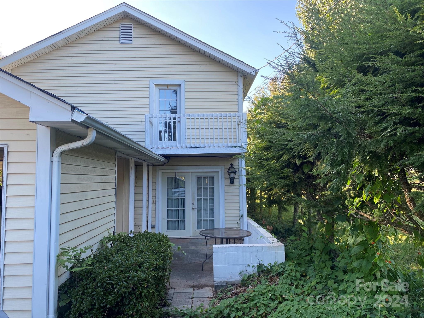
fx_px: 318
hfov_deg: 67.3
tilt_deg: +3.3
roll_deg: +0.4
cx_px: 212
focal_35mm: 26
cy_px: 159
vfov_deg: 53.1
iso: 32
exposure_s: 1/162
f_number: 1.8
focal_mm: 4.25
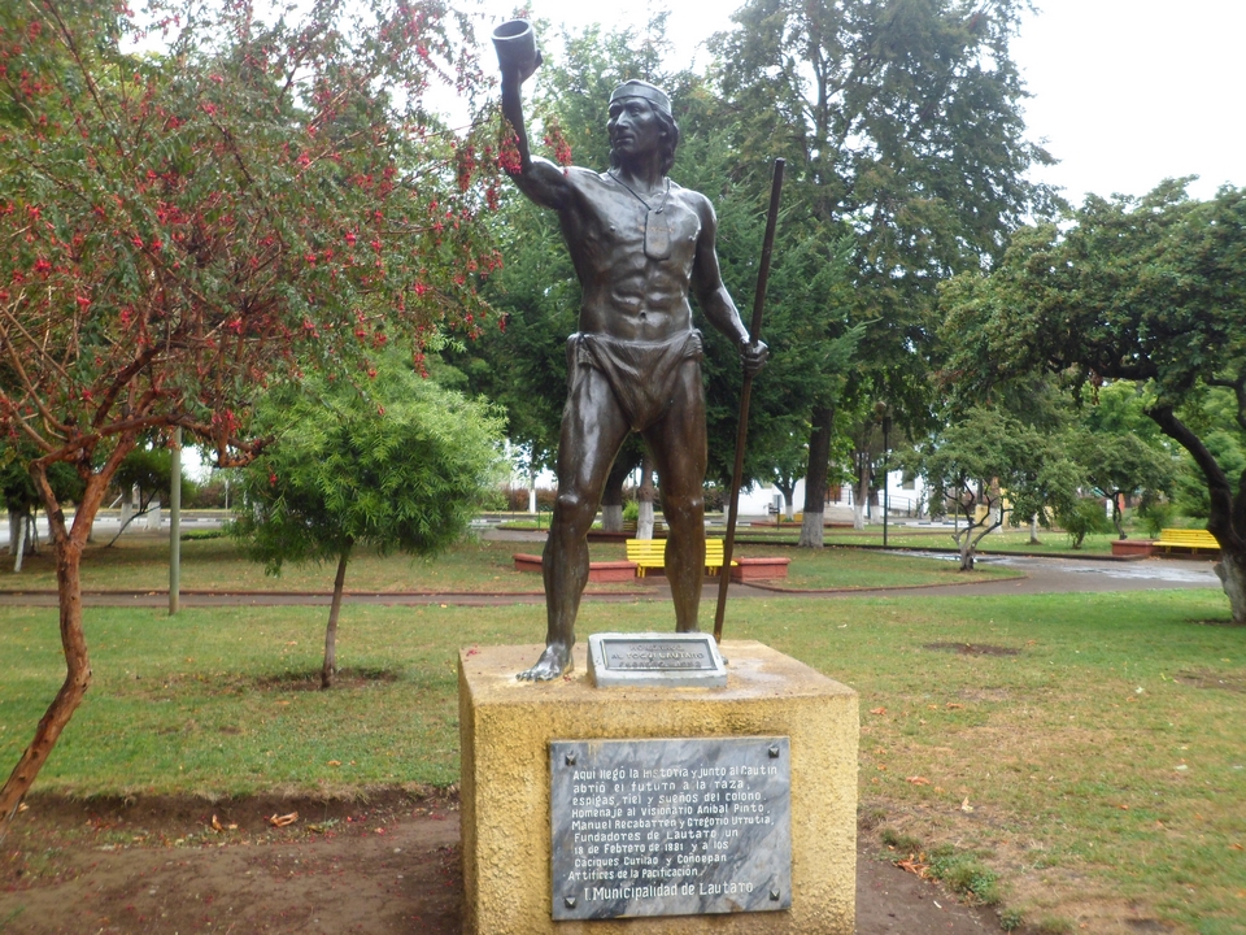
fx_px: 1296
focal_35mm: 36
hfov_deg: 51.4
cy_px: 468
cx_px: 623
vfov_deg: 39.7
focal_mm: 6.6
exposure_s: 1/180
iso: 80
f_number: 3.8
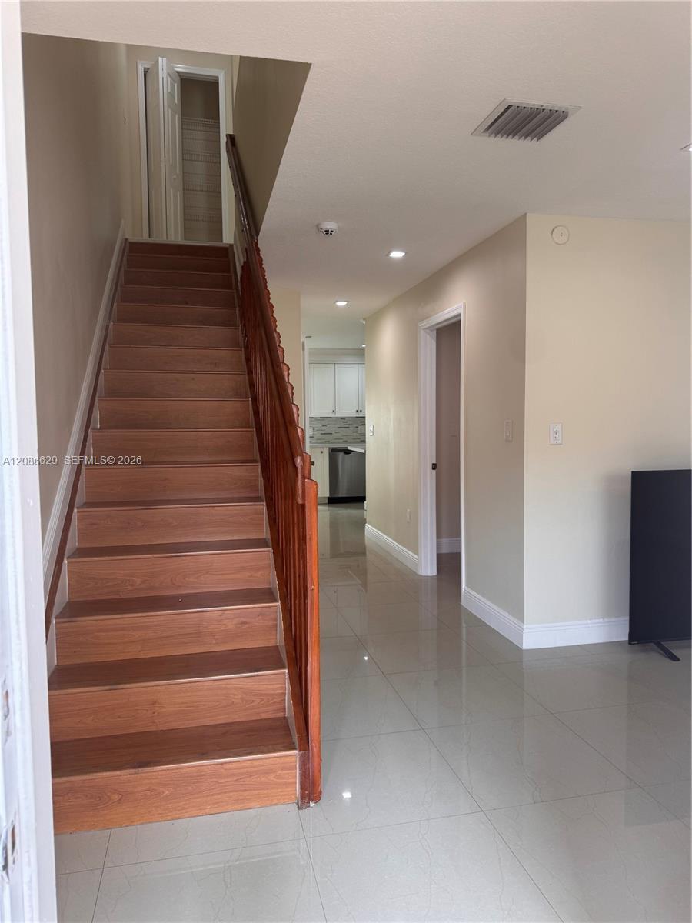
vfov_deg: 71.6
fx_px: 640
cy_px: 462
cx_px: 346
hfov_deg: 56.8
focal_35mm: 24
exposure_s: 1/120
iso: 100
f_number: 1.78
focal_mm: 6.76
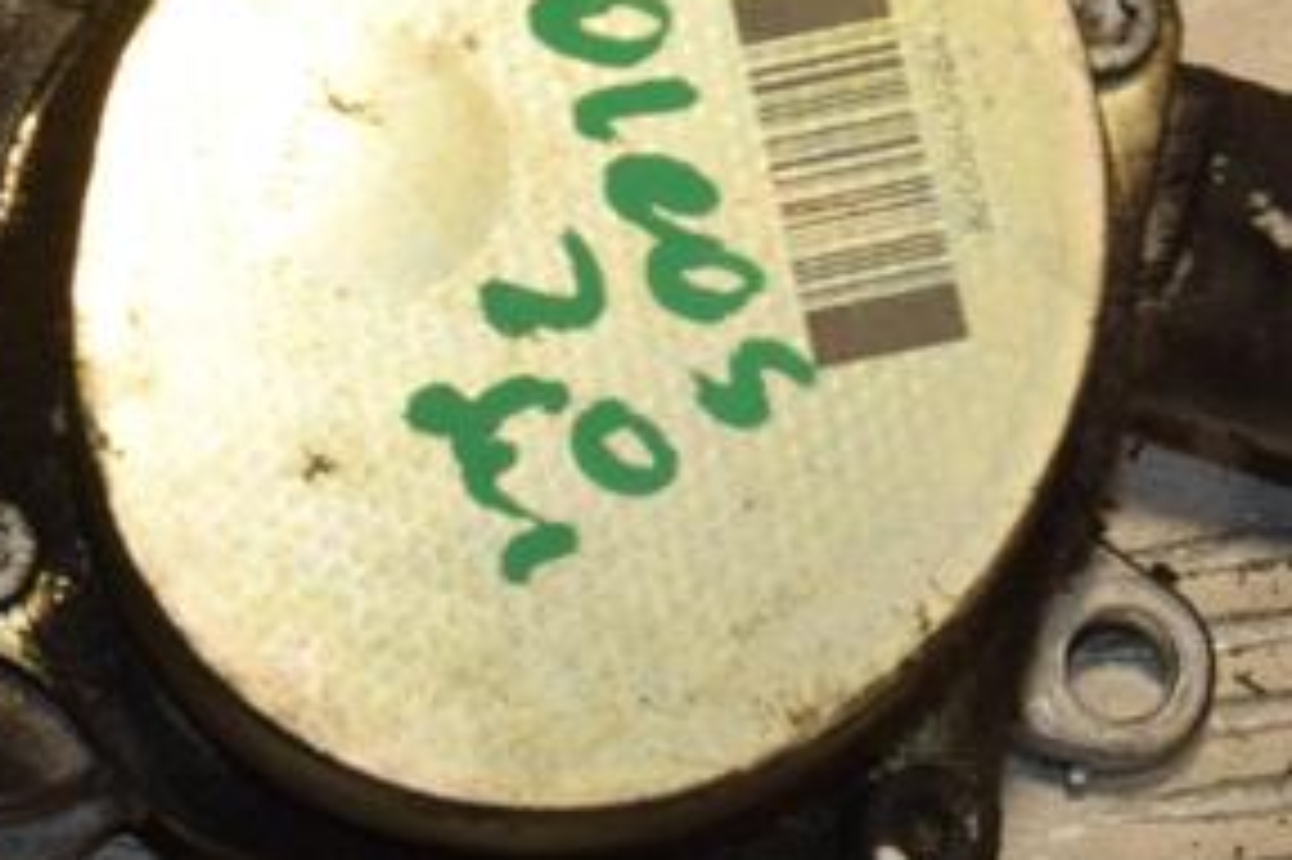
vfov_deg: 7.5
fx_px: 6528
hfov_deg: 11.3
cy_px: 342
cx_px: 635
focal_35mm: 182
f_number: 10
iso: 800
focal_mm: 58
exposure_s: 1/200
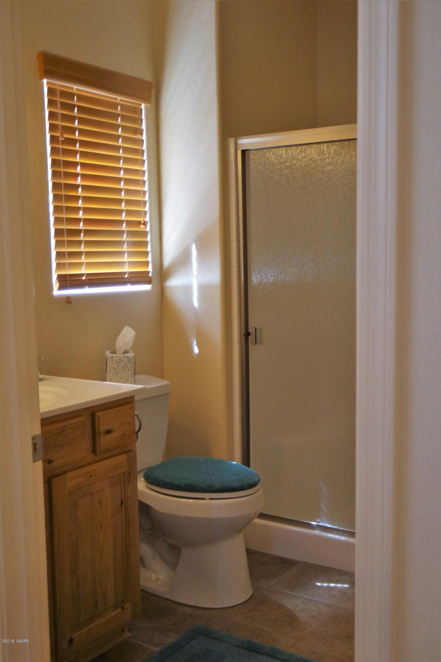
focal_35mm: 40
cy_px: 331
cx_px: 220
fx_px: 735
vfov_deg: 48.5
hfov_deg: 33.4
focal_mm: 15
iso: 800
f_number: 4
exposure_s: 1/15
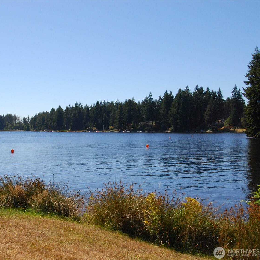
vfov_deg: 36.8
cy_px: 131
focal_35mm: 46
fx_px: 391
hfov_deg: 36.2
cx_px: 75
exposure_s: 1/200
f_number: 22
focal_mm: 24
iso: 400
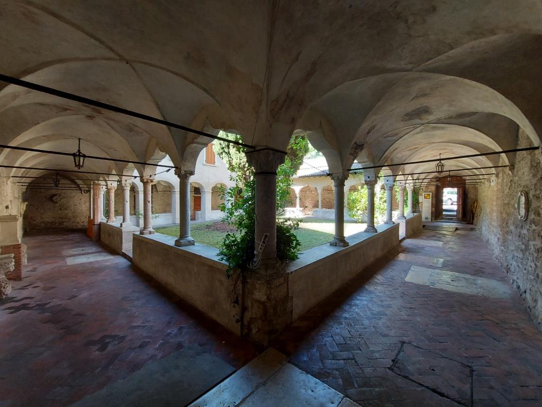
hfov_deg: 106.2
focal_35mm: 13
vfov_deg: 89.9
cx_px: 271
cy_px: 204
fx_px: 204
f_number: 2.2
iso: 64
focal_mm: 1.74
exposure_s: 1/50
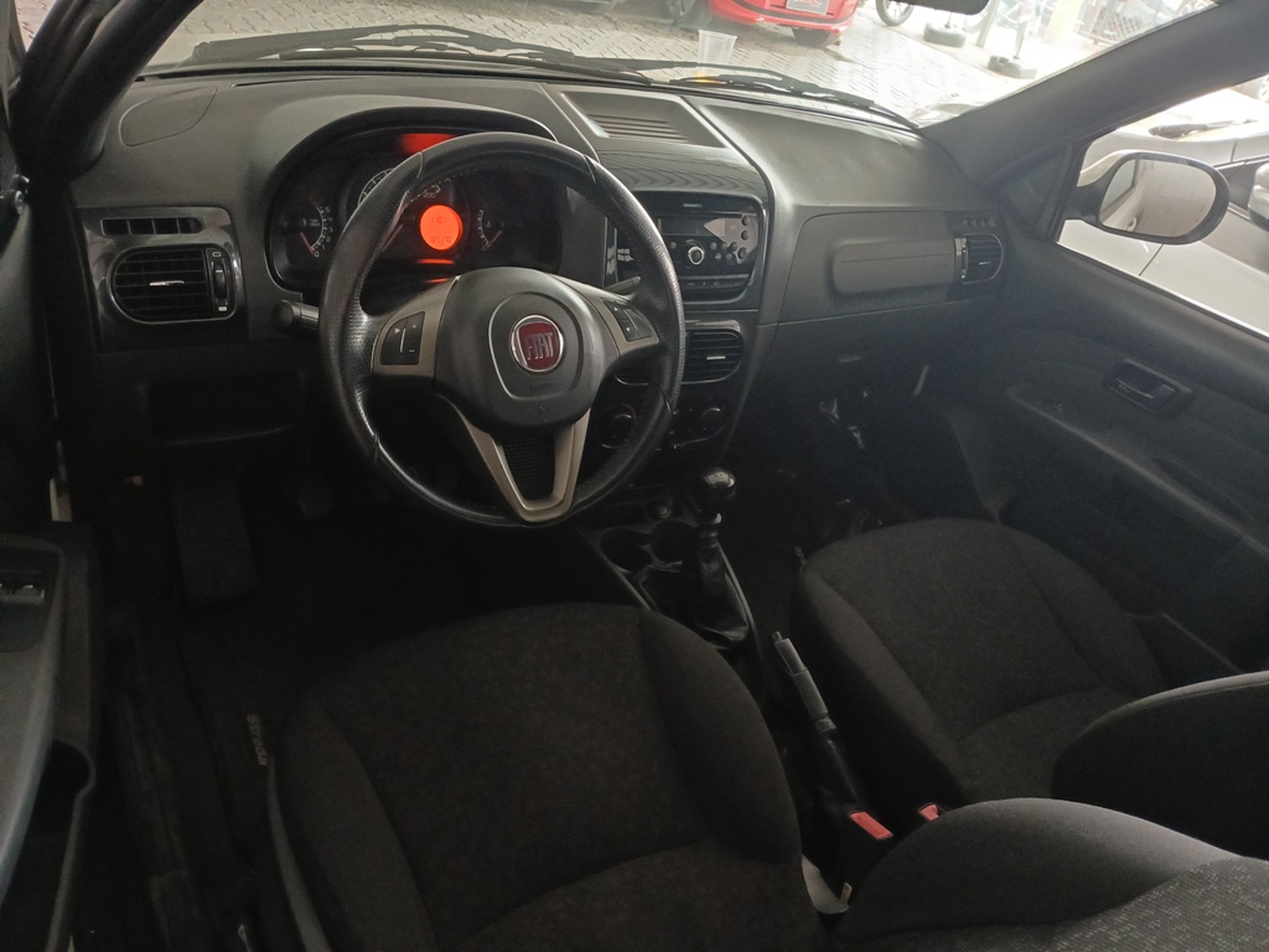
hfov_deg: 67.3
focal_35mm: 26
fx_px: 953
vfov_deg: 53.1
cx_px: 634
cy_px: 476
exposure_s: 1/17.1
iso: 800
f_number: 1.8
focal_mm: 3.98
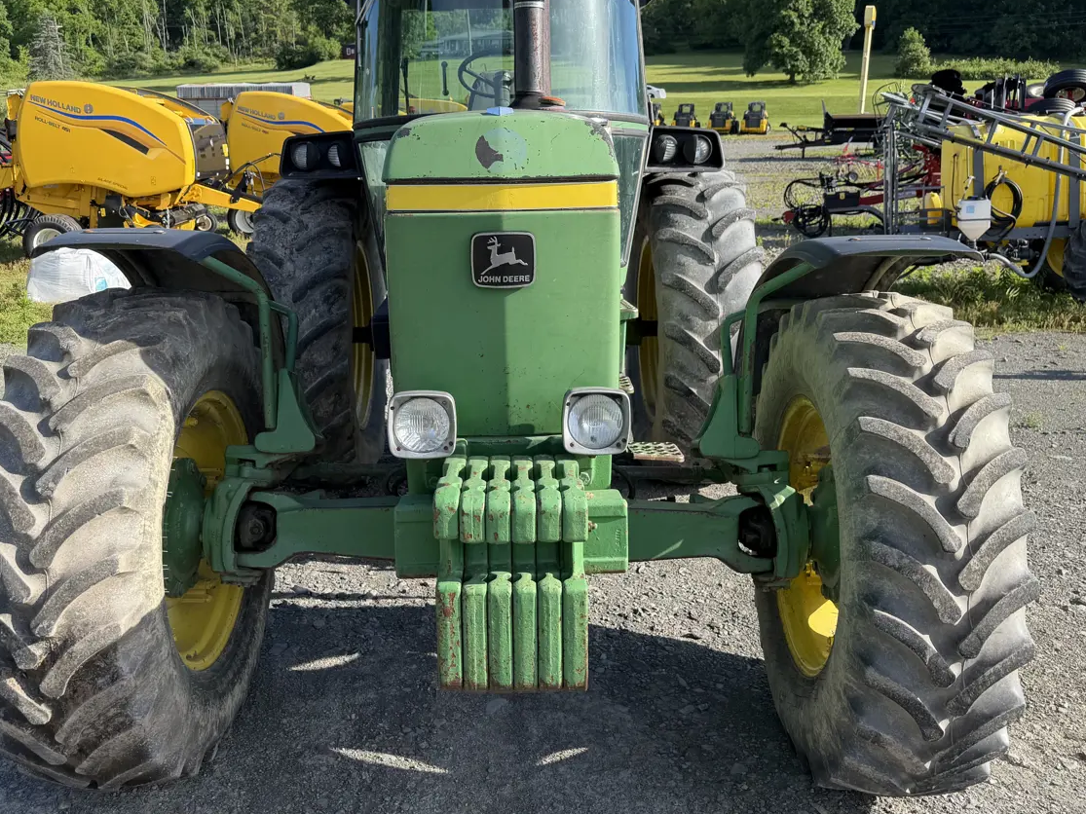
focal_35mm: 31
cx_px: 518
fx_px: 972
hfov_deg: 58.3
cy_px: 332
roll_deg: -0.3
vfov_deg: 45.2
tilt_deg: -13.0
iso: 80
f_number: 1.78
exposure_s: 1/1464
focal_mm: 6.76
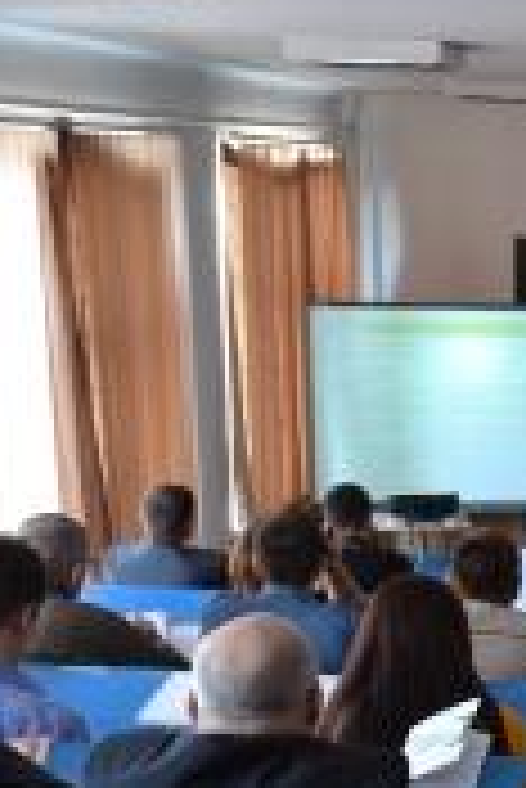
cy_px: 516
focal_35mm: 69
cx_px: 773
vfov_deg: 29.1
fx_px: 1509
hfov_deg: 17.8
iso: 400
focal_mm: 18
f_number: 3.5
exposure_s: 1/30
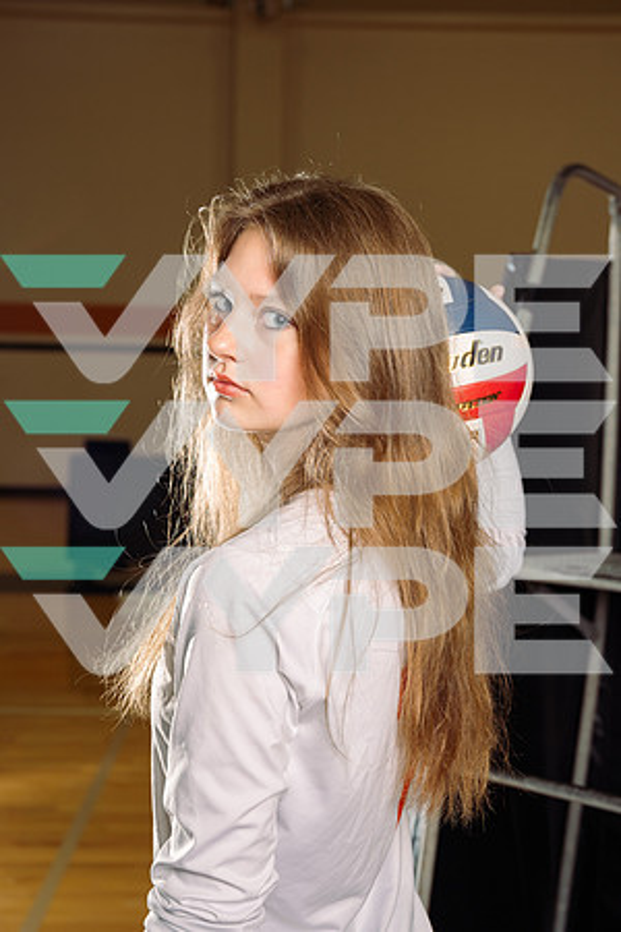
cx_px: 310
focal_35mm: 51
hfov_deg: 26.5
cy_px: 466
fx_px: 1320
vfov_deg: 38.9
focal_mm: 51
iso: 160
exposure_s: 1/250
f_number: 5
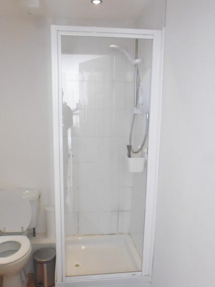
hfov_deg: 45.4
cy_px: 157
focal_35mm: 31
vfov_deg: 58.2
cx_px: 98
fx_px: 257
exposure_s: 1/125
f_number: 2.8
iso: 800
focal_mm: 4.3
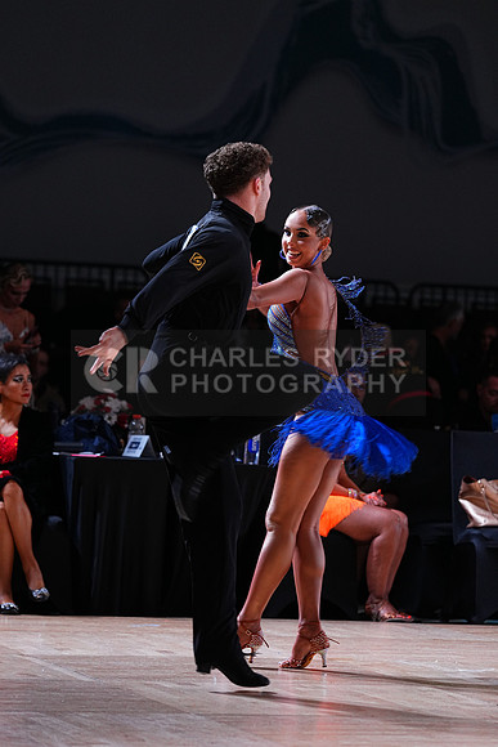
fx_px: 3297
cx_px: 249
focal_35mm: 159
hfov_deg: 8.6
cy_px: 374
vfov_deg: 12.9
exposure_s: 1/250
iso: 1250
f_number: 4
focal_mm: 159
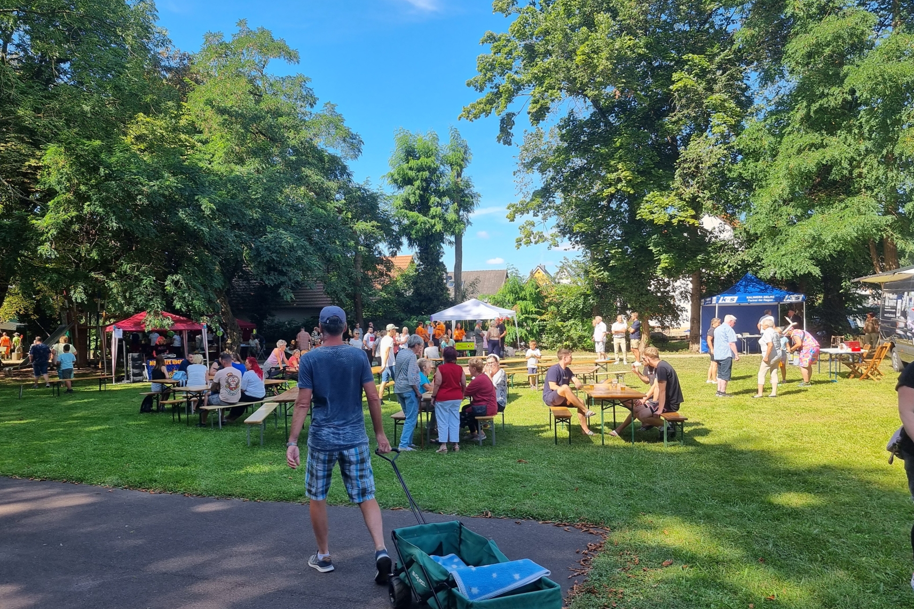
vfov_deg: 46.3
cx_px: 422
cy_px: 346
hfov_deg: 65.4
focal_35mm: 28
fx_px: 711
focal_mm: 6.7
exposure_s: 1/315
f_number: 1.8
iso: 50
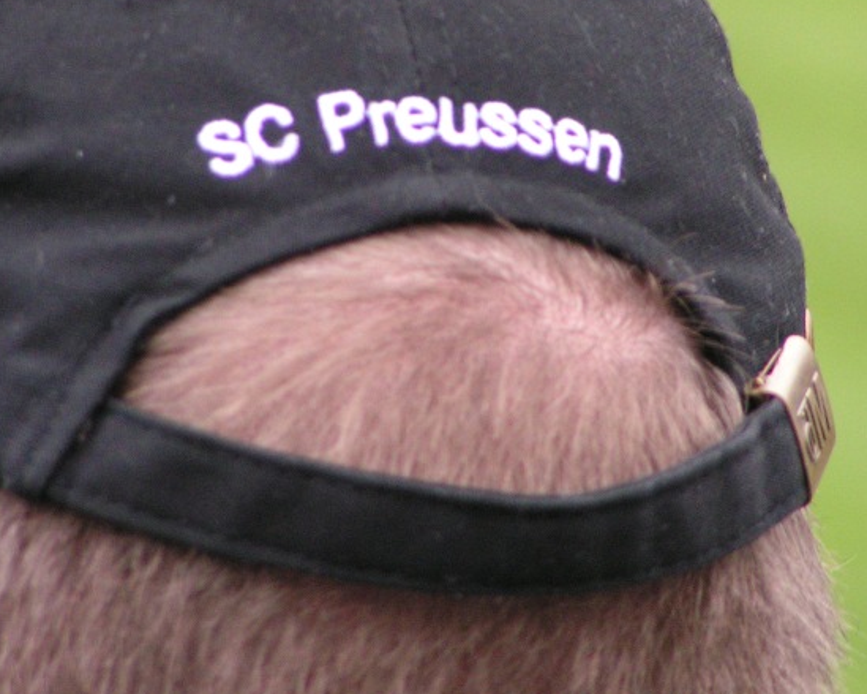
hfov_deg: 4.0
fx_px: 12417
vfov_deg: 3.2
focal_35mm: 484
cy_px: 229
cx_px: 442
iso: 200
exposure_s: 1/25
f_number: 3.5
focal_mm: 52
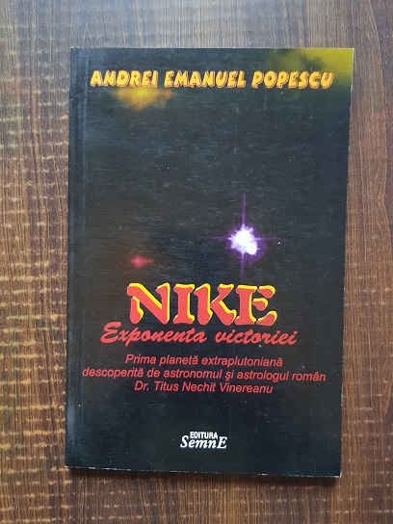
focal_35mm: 26
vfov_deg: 67.3
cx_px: 196
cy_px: 262
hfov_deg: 53.1
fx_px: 394
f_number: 1.7
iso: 500
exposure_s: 1/10
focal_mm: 4.3
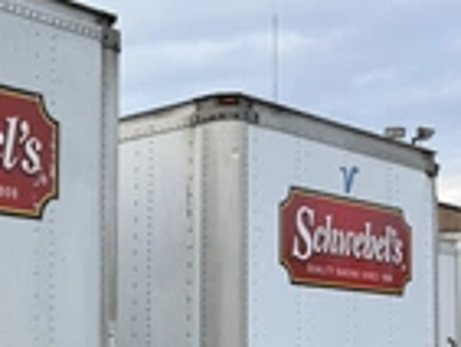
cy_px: 321
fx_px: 906
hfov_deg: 24.3
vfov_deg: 21.1
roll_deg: -0.4
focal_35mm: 68
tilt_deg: +1.3
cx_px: -163
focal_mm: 6.76
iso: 80
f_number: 1.78
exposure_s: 1/695
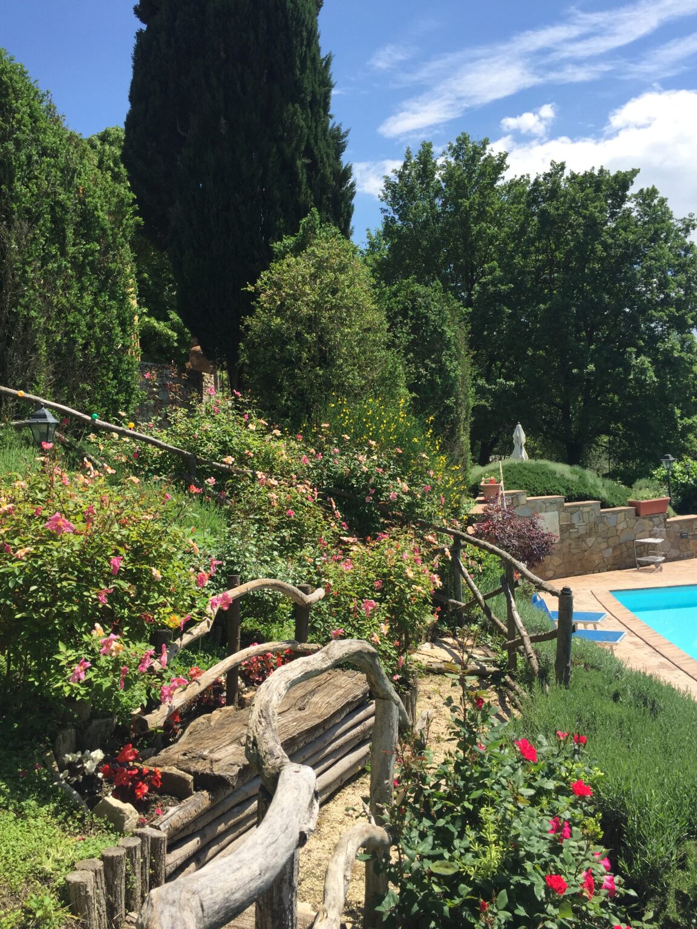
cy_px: 464
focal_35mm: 29
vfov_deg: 61.7
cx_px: 348
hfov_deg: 48.2
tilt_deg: +0.3
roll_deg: +2.4
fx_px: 779
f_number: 2.2
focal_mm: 4.15
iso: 32
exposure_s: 1/1721
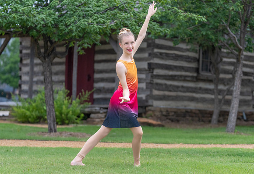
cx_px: 127
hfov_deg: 20.9
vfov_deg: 14.4
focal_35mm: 97
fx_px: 688
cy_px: 96
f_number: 2.8
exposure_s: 1/320
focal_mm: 86
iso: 1250
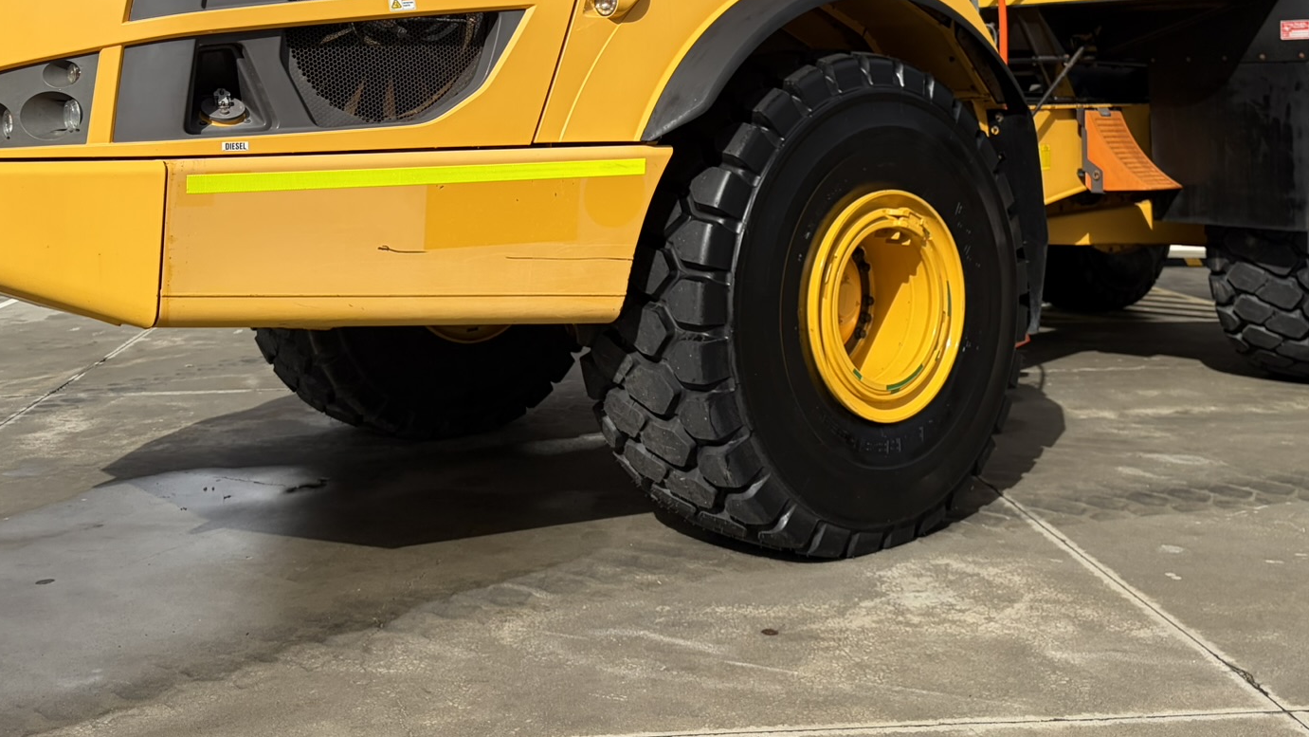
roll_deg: -1.8
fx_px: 1458
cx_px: 656
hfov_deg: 48.4
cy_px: 73
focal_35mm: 42
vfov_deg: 27.3
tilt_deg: +3.4
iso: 50
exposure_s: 1/4329
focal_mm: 5.96
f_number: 1.6
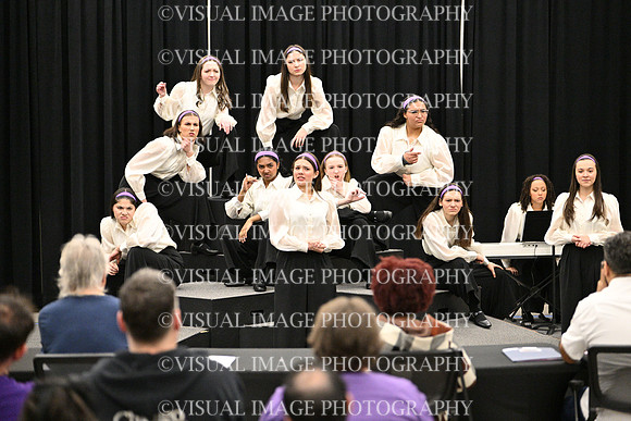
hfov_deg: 21.2
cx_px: 316
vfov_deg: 14.3
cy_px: 210
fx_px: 1683
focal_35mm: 96
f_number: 2.7
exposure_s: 1/640
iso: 6400
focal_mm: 96
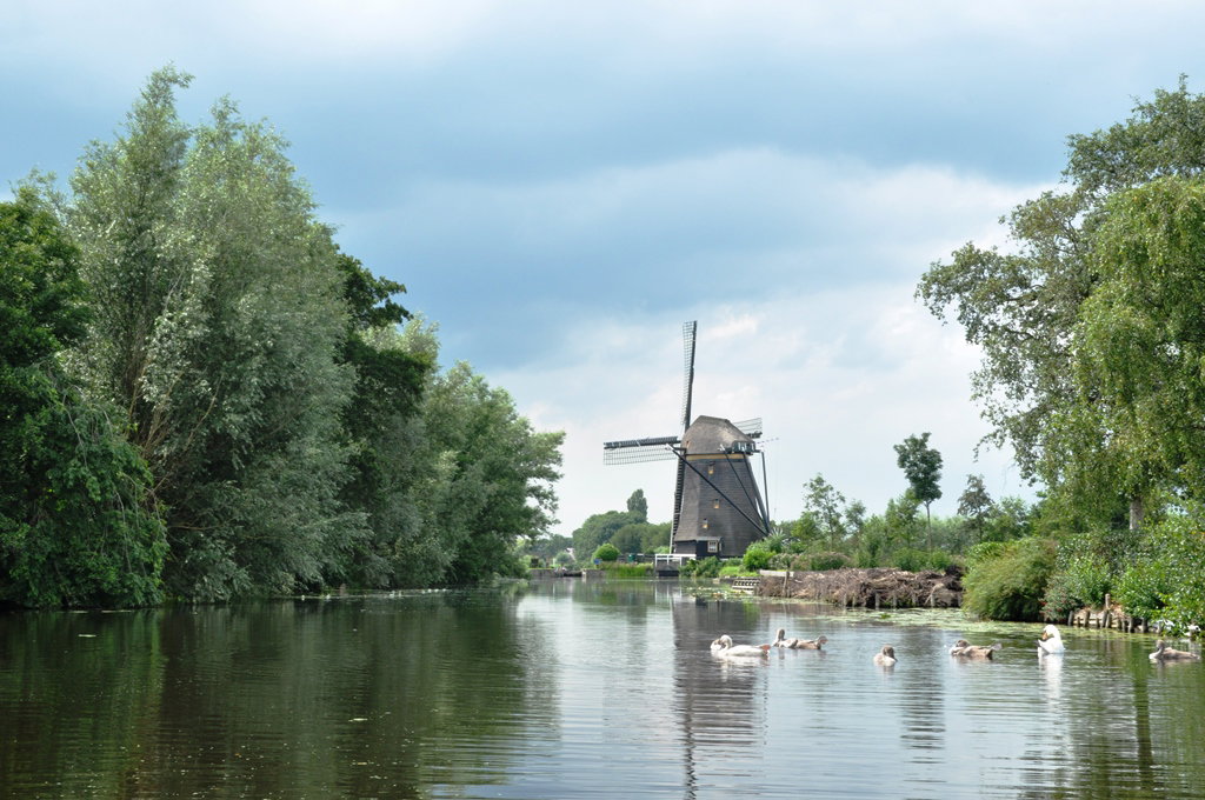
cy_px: 400
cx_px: 602
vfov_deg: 20.6
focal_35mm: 66
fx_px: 2206
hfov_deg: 30.5
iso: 500
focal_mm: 44
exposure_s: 1/60
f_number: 20
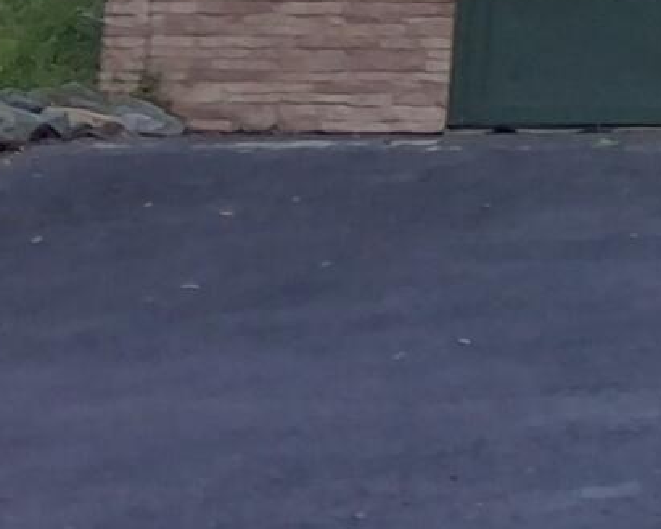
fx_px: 3483
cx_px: 1435
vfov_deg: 7.9
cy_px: -839
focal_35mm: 178
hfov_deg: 9.9
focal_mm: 3.08
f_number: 2
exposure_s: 1/120
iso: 80
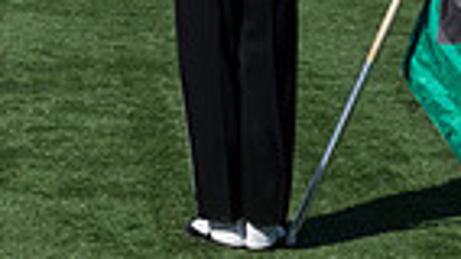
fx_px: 2152
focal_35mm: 176
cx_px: -471
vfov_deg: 6.7
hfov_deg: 11.1
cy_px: -290
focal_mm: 27
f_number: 14
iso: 200
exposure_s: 1/200
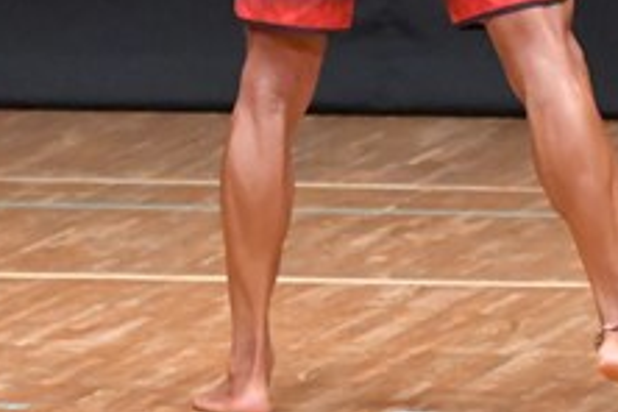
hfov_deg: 2.2
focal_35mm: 941
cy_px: -231
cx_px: 464
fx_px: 16153
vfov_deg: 1.5
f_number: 5.6
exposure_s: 1/400
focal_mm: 180
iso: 8000
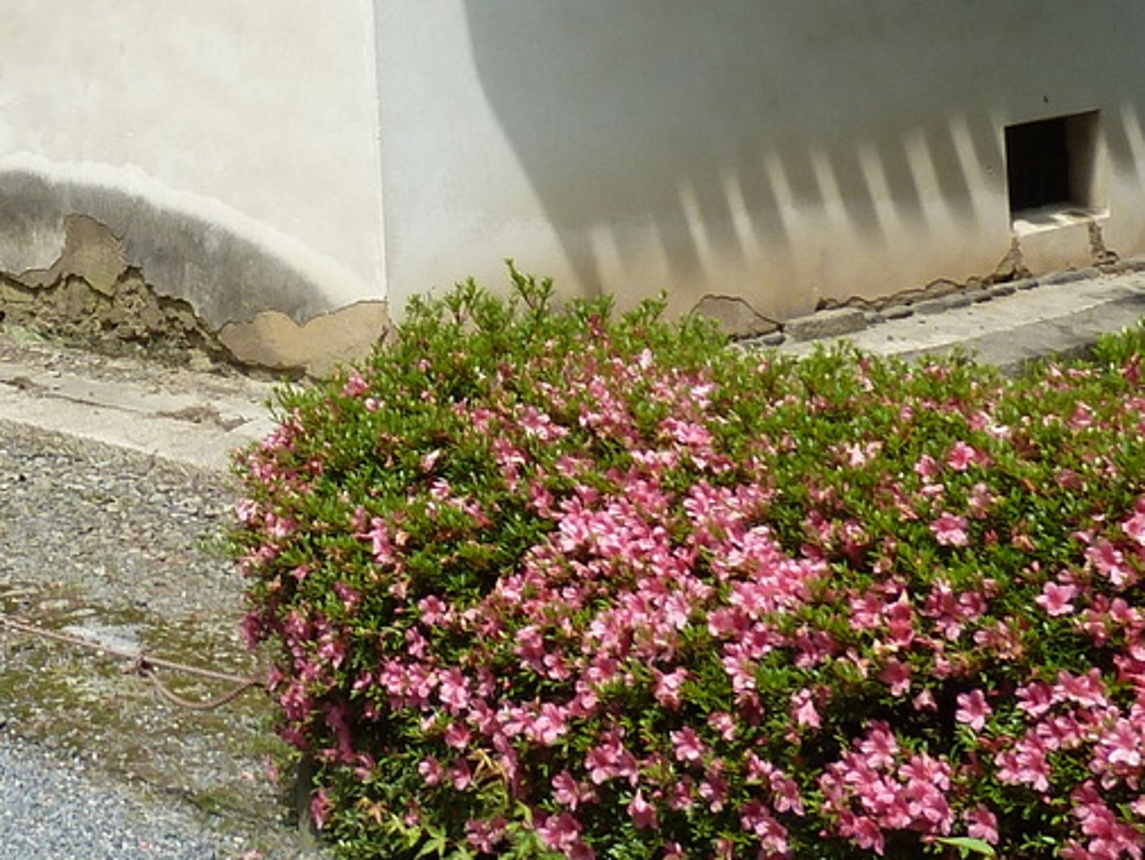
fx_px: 2614
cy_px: -306
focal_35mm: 79
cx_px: -192
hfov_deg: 22.9
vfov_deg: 17.4
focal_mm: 4.1
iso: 80
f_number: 4
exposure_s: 1/400
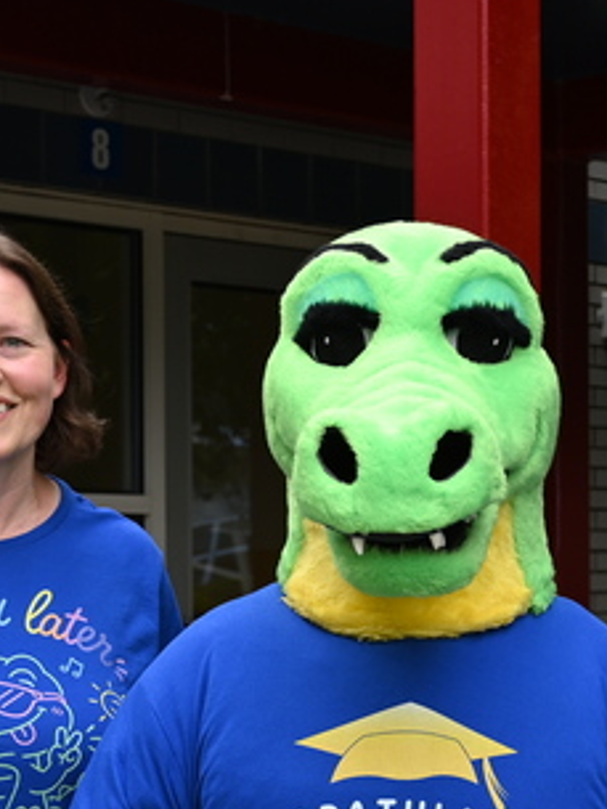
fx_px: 2640
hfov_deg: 13.1
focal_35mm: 113
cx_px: 414
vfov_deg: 17.3
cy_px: 654
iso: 200
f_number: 5.6
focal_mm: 35
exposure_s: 1/250
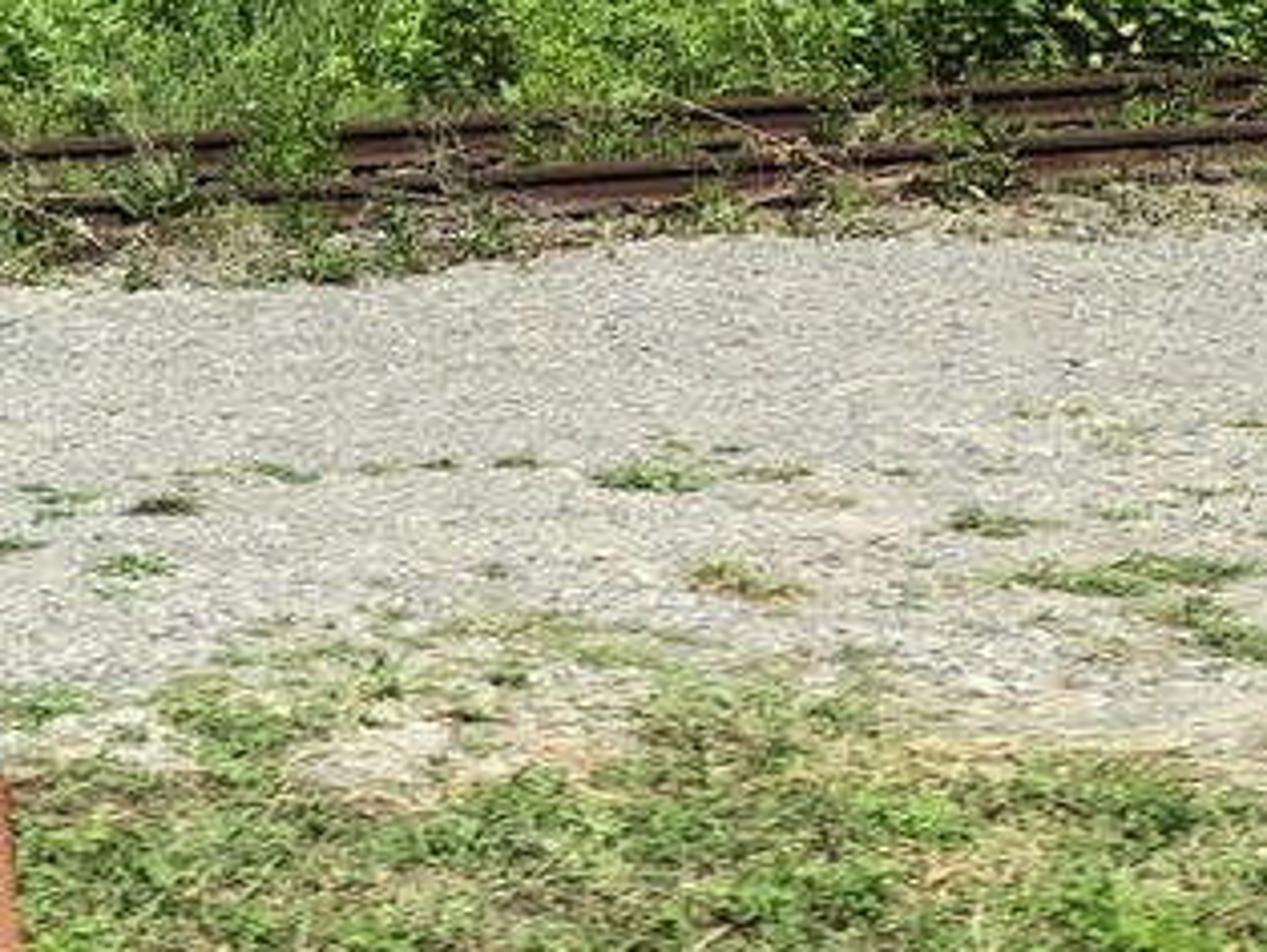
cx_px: -1130
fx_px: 3919
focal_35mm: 107
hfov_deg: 15.4
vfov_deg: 13.7
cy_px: 8
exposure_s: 1/1200
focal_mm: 3.99
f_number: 1.8
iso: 20
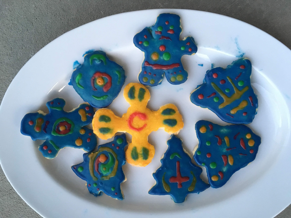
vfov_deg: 48.2
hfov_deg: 61.7
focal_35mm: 29
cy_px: 109
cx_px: 146
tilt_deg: -87.9
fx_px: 244
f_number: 2.2
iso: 200
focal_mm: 4.15
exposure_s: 1/30
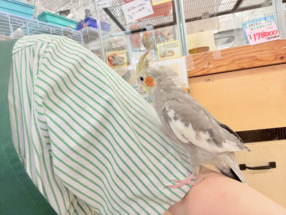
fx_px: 190
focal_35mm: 23
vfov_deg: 58.9
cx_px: 143
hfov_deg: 73.9
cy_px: 108
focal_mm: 2.69
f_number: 1.9
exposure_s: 1/50
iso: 64
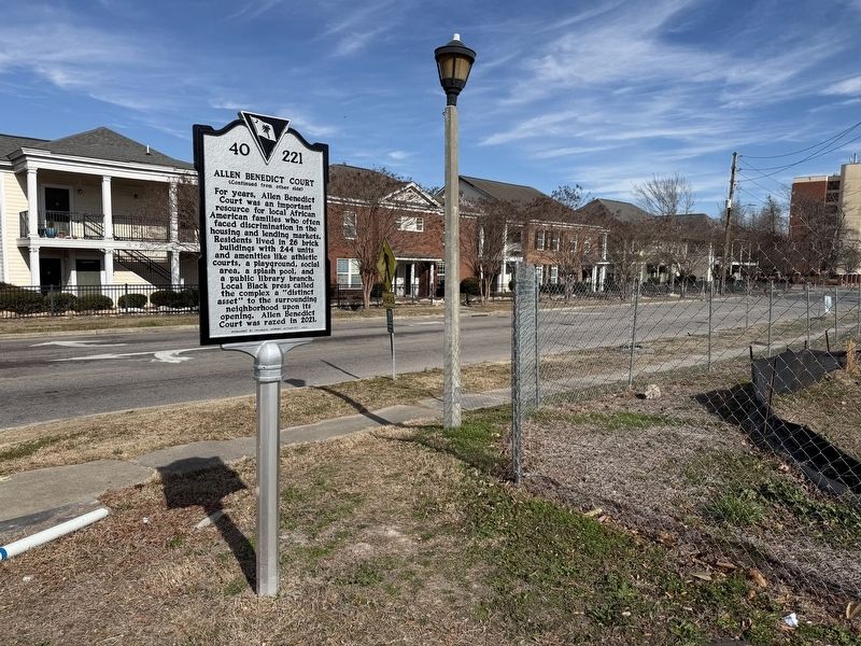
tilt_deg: -4.7
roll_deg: -1.6
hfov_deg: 71.6
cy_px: 323
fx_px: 597
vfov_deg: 56.8
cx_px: 430
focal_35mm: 24
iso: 80
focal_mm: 6.76
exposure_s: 1/7353
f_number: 1.78
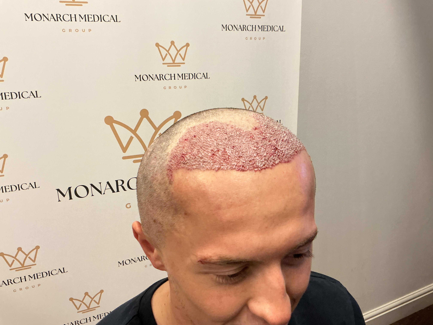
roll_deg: -0.3
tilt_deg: -20.1
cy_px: 162
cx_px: 216
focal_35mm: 29
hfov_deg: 61.7
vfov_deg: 48.2
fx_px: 363
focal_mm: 3
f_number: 1.8
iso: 250
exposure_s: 1/50
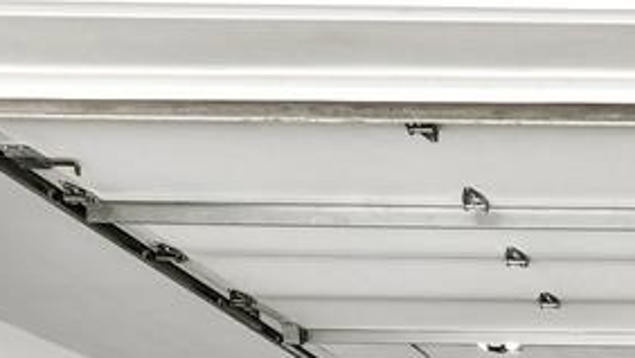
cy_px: 696
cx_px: 820
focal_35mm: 57
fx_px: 960
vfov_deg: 16.5
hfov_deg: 29.6
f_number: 8
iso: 100
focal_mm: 10
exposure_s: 1/60
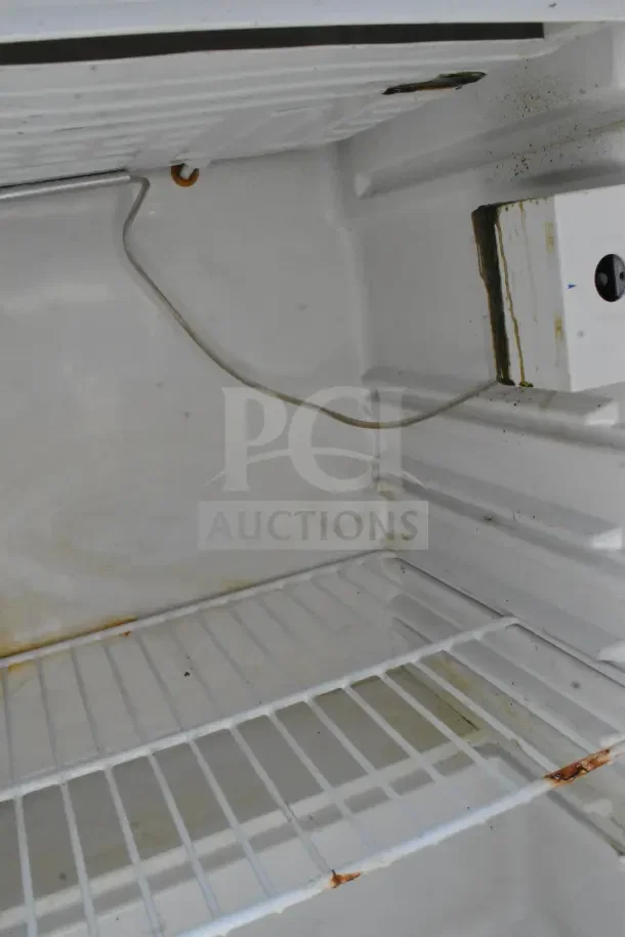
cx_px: 312
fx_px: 781
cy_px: 468
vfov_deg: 61.9
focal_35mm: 30
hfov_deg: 43.6
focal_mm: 20
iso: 6400
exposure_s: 1/2000
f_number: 22
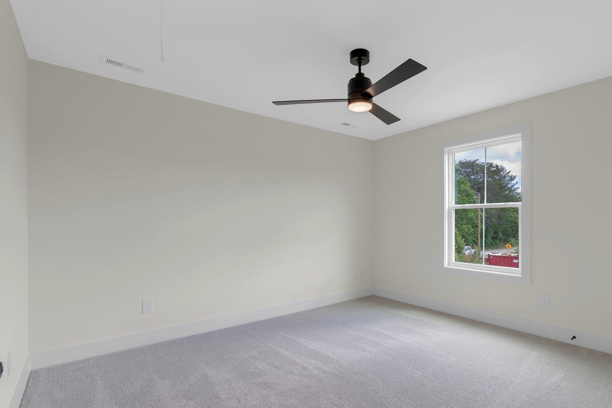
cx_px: 342
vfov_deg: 67.4
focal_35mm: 18
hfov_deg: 89.6
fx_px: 306
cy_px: 218
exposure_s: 1/13
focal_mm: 16
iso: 100
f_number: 8
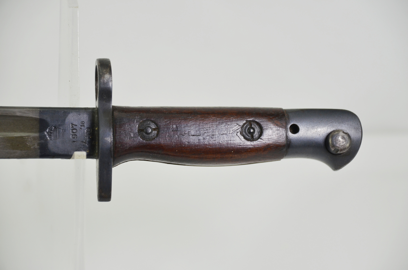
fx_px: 1696
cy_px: 135
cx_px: 204
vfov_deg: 9.1
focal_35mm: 150
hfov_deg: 13.7
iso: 400
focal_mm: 100
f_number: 5.6
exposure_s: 1/250
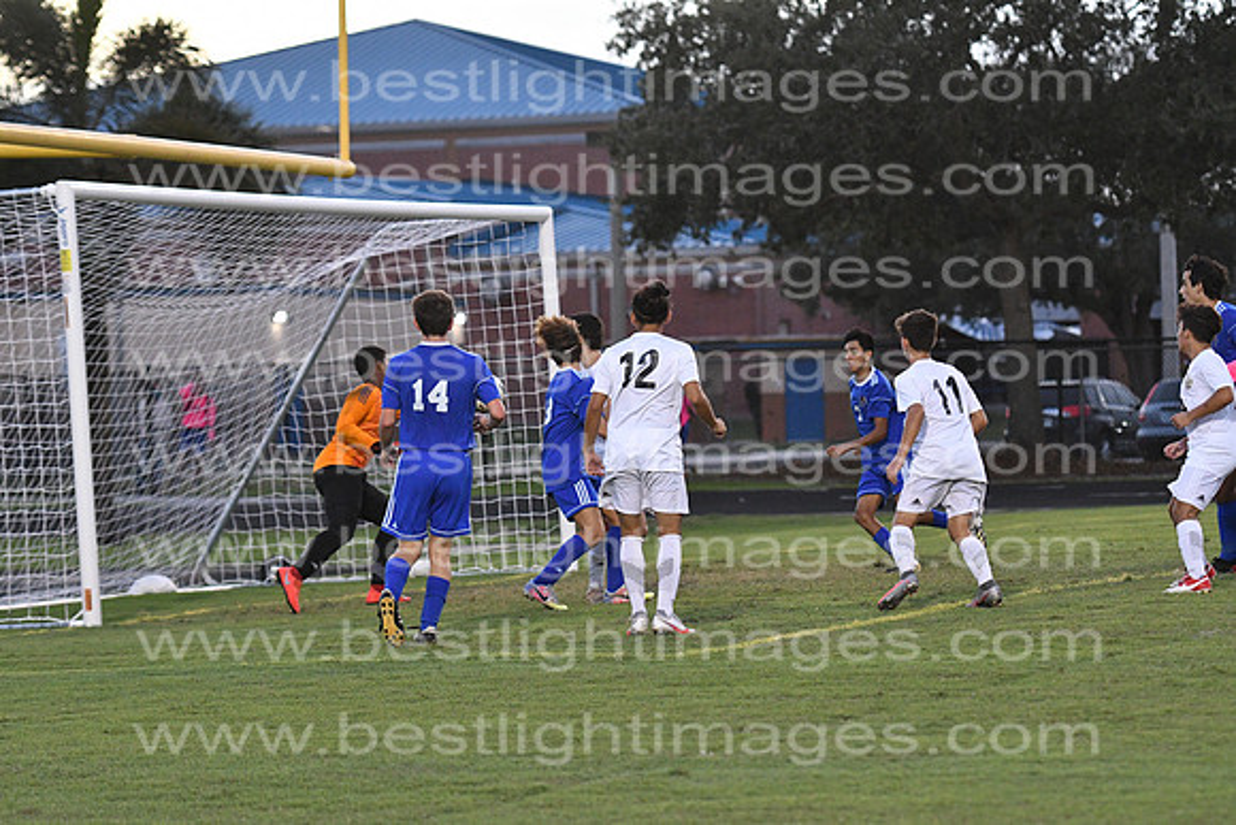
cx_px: 618
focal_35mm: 165
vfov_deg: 8.3
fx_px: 5666
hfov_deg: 12.4
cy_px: 412
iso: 3200
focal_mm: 110
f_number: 3.2
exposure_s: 1/800
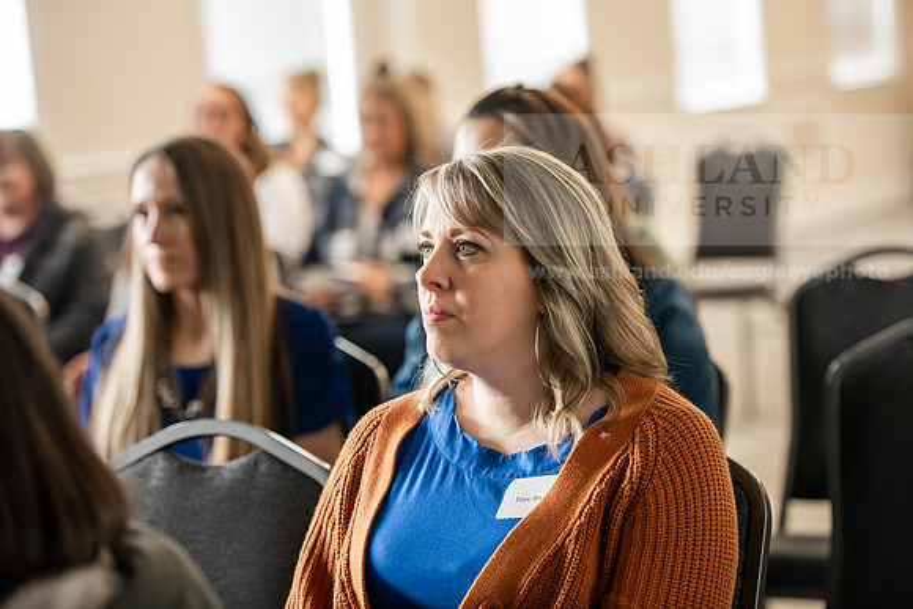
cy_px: 304
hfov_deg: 18.3
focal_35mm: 112
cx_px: 456
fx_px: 2841
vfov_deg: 12.2
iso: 1600
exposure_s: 1/160
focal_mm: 112
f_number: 3.2
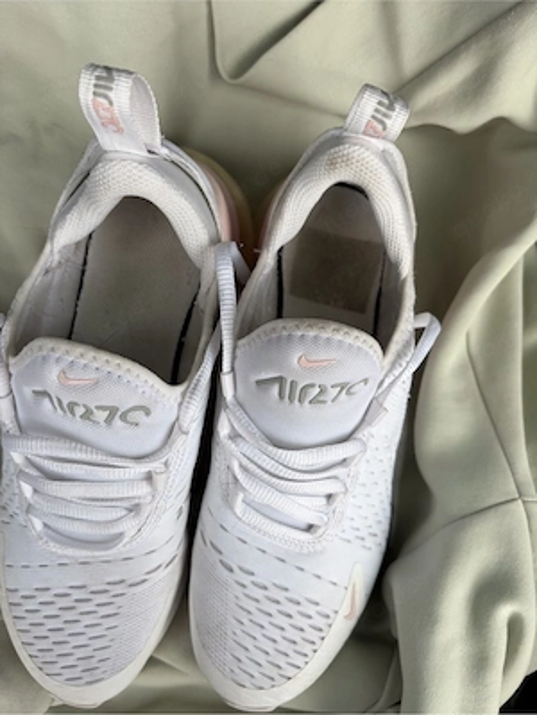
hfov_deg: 53.1
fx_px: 538
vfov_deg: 67.3
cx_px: 268
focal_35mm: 26
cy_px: 358
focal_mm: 5.96
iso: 50
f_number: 1.6
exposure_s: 1/596
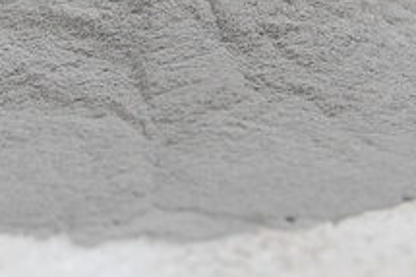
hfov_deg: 10.7
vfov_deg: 7.1
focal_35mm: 192
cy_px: 8
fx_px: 2219
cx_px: 120
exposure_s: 1/800
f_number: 9
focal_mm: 55
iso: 400
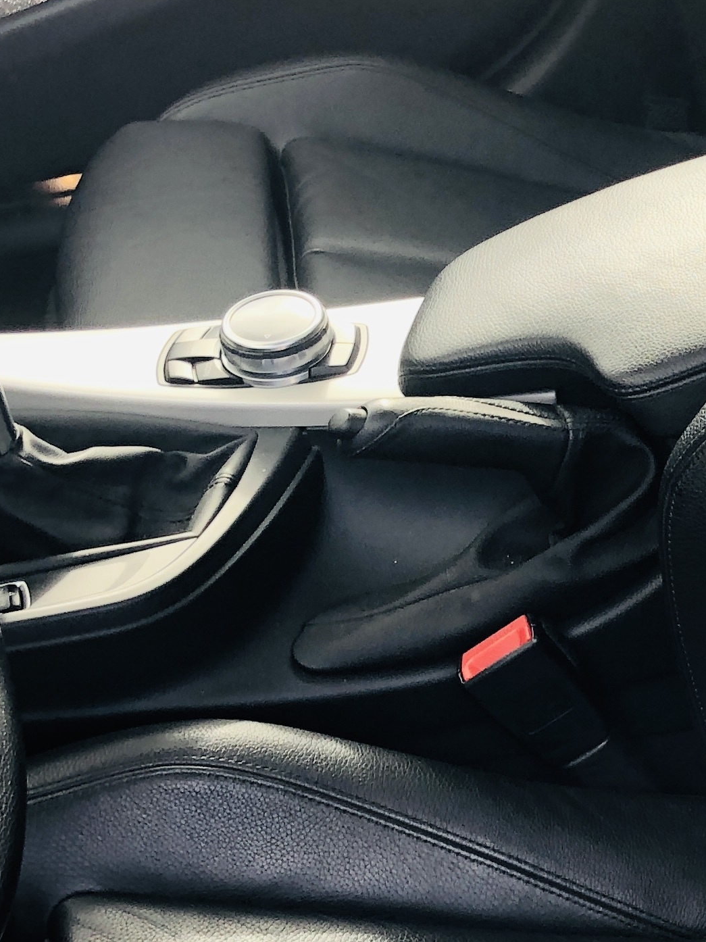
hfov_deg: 17.5
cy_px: 591
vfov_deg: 24.1
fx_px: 2203
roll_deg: +3.2
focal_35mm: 81
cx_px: 810
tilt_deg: -36.8
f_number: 1.8
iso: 40
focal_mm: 4
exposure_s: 1/120
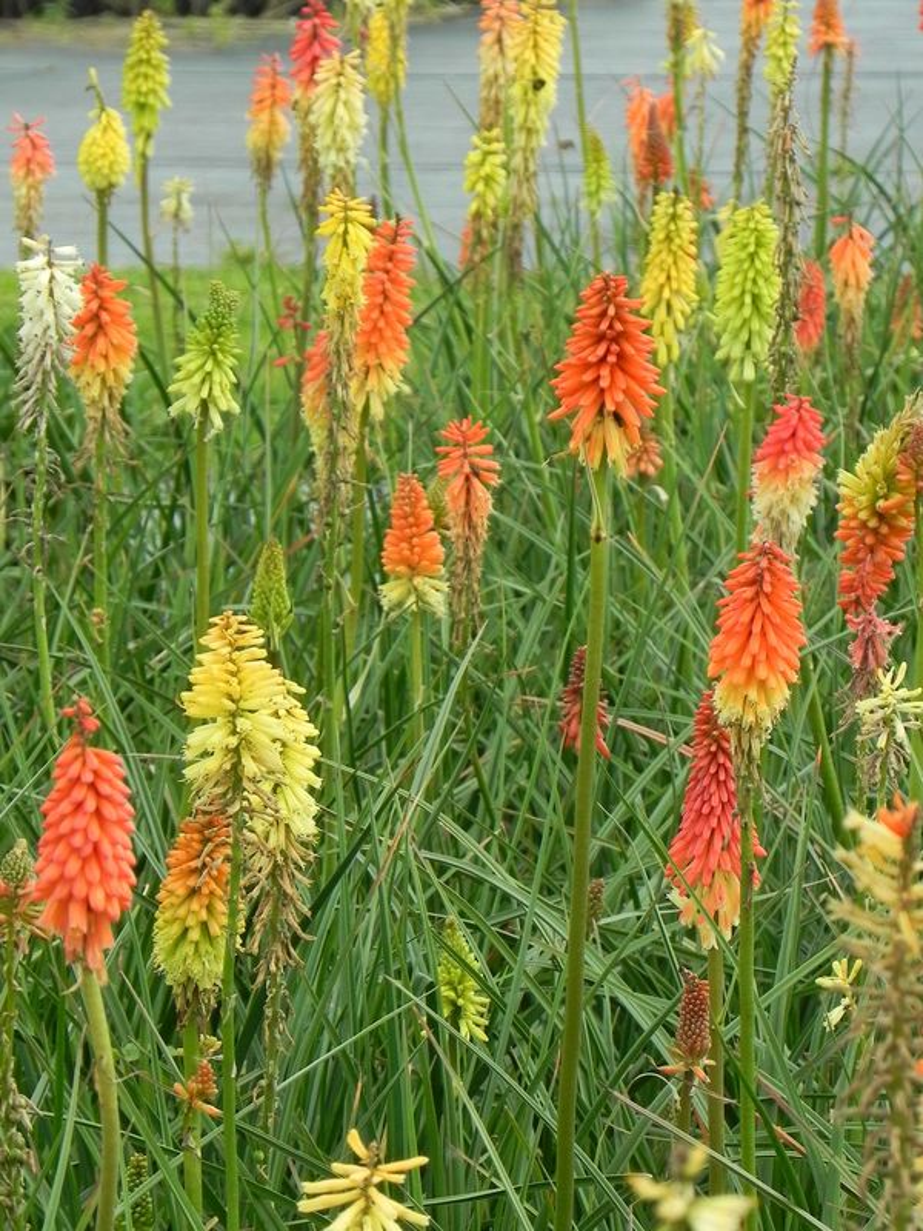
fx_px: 7537
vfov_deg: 9.3
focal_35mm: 212
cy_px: 616
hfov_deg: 7.0
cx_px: 462
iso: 160
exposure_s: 1/320
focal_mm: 37.7
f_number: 5
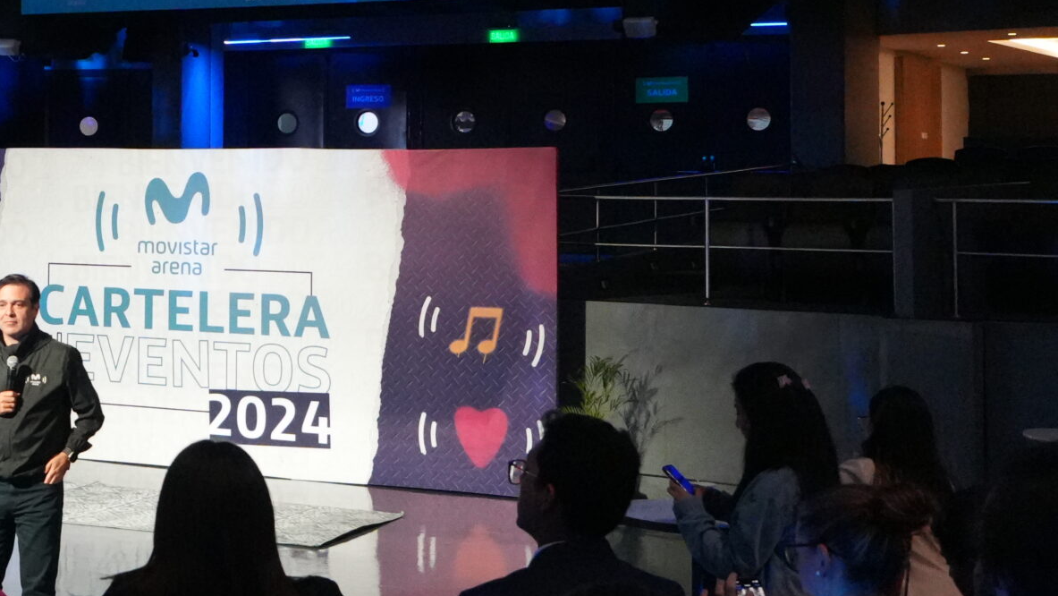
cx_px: 13
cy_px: 110
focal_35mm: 68
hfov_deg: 29.1
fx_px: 1908
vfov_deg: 17.6
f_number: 4
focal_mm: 20
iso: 6400
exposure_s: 1/100
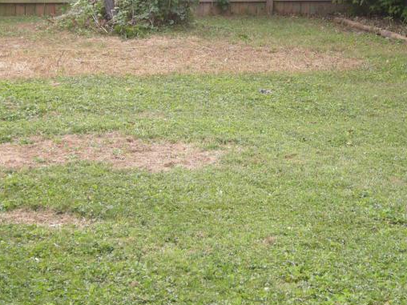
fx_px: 1446
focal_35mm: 123
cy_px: 6
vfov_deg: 11.9
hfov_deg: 16.0
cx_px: 241
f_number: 4.1
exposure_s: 1/102
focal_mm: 10.1
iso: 124
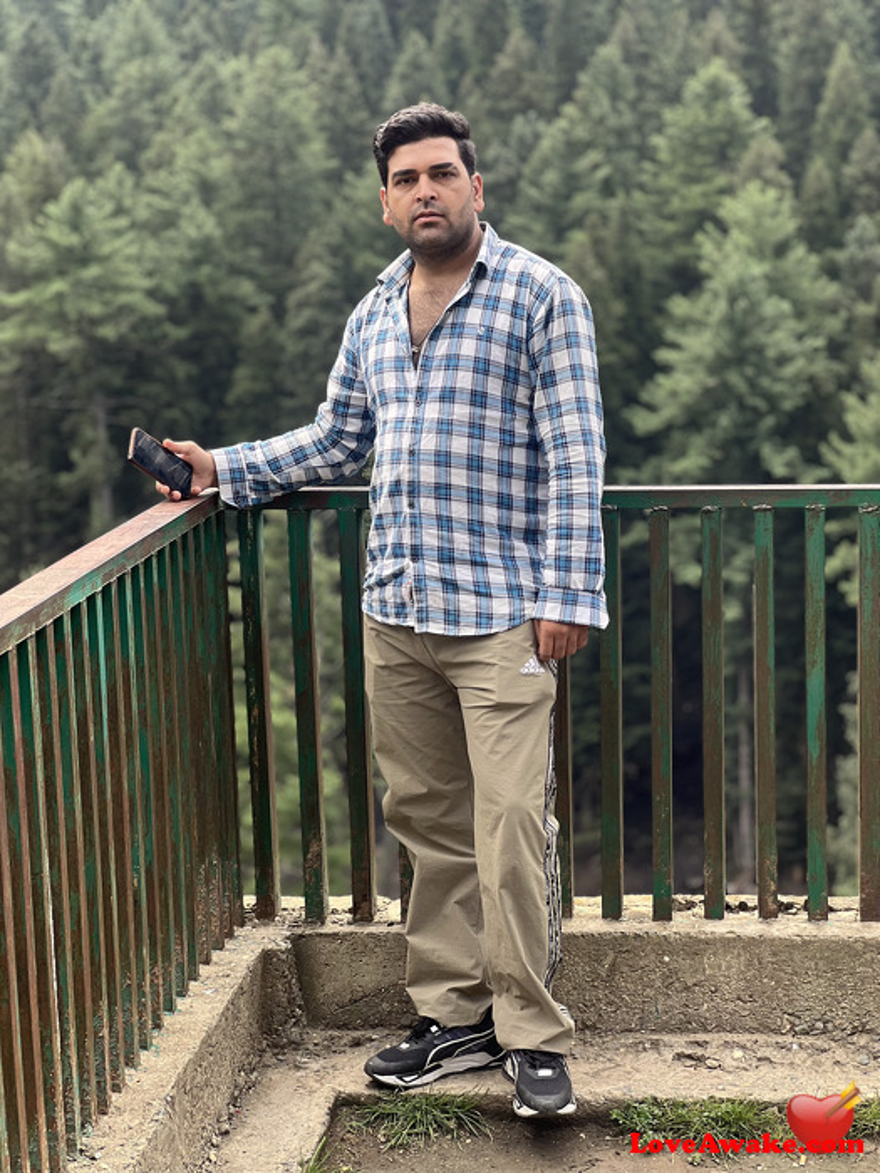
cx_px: 440
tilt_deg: -7.5
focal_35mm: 77
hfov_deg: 19.1
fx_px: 2610
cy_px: 586
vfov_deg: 25.3
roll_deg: +1.6
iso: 32
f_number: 2.8
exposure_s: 1/121
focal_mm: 9
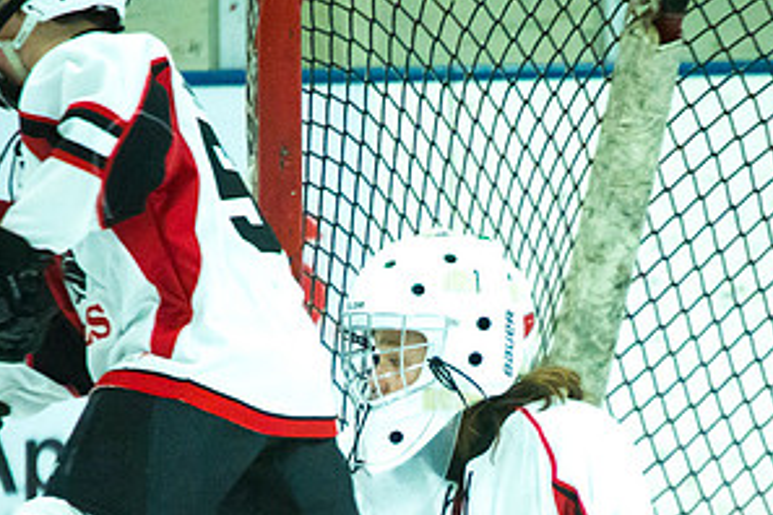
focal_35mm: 913
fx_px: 19603
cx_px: 474
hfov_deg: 2.3
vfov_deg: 1.5
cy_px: 565
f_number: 5.6
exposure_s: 1/640
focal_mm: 400
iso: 6400
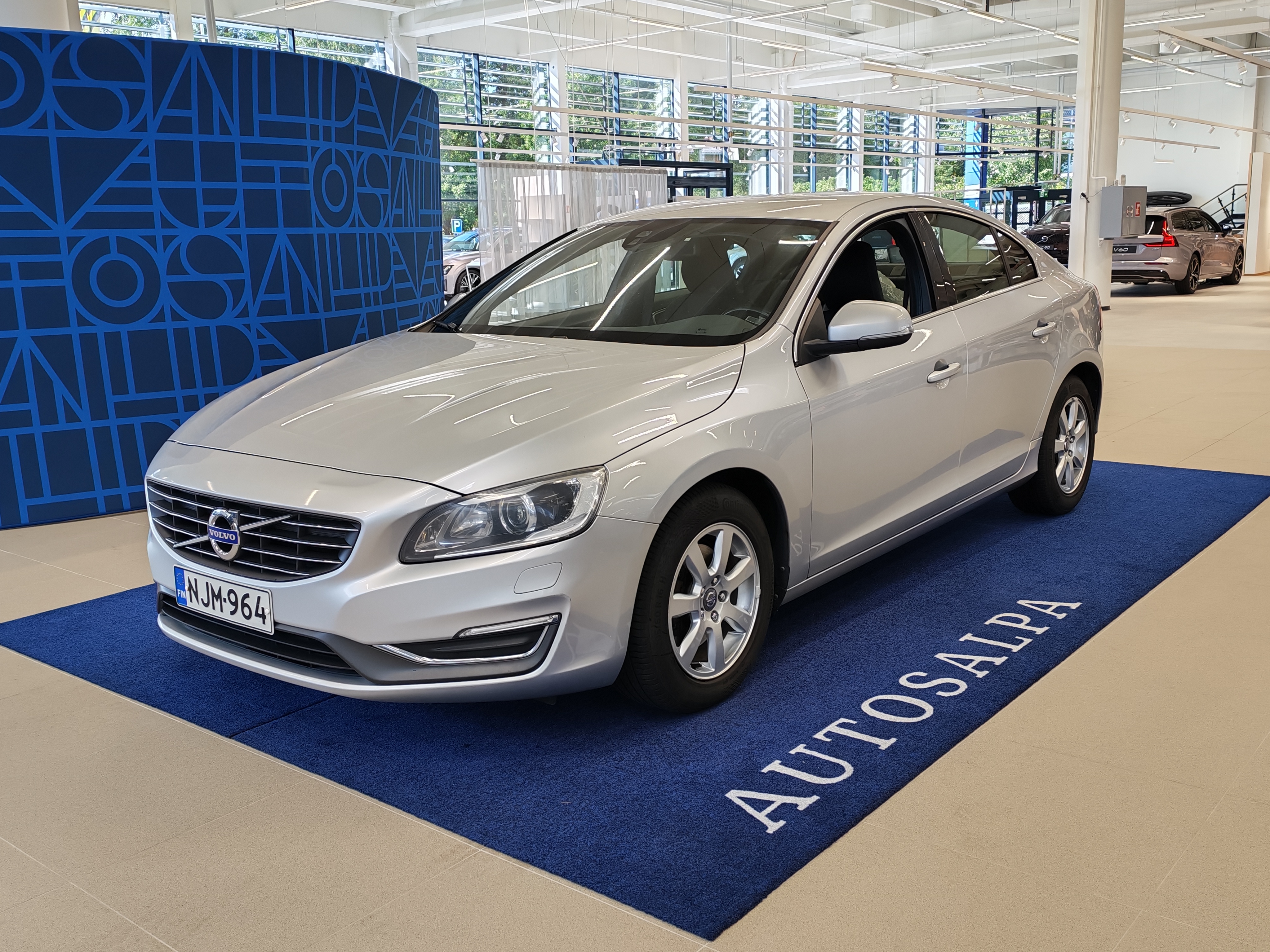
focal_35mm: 34
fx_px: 1247
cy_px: 476
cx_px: 635
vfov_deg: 41.8
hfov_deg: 54.0
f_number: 1.9
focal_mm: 6.12
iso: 100
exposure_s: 1/100
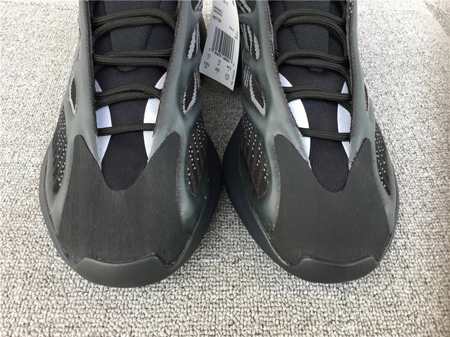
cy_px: 168
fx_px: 403
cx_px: 225
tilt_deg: -46.7
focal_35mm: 31
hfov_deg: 58.4
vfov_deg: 45.4
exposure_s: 1/100
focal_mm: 3.3
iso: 40
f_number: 2.4
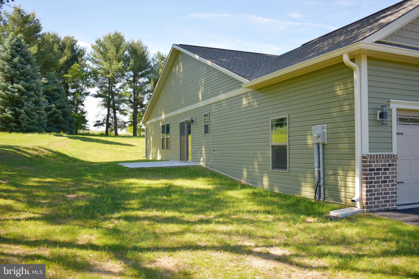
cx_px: 210
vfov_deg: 43.6
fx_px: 349
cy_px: 140
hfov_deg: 61.9
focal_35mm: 30
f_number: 3.8
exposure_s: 1/800
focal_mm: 20
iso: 200
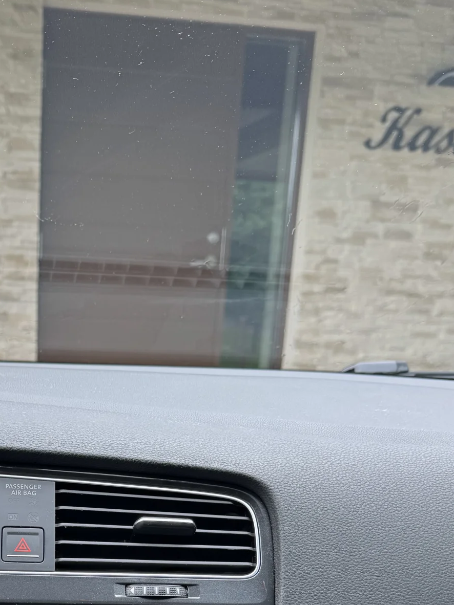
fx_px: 910
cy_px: 636
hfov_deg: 27.1
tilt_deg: -19.0
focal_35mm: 52
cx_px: 52
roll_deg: -2.2
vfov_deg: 33.0
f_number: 1.78
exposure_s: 1/121
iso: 50
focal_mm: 6.76
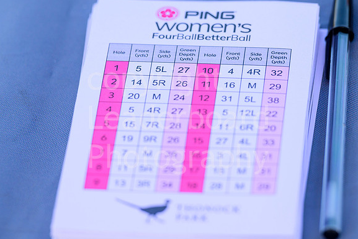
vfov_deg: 5.5
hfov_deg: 8.2
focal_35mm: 252
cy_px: 108
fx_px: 2506
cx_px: 168
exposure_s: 1/400
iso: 200
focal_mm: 200
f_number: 4.5
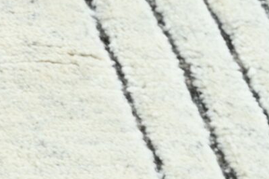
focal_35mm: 423
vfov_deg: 3.2
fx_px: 3161
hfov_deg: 4.7
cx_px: -425
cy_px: 362
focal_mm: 66
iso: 125
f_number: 13
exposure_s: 1/125
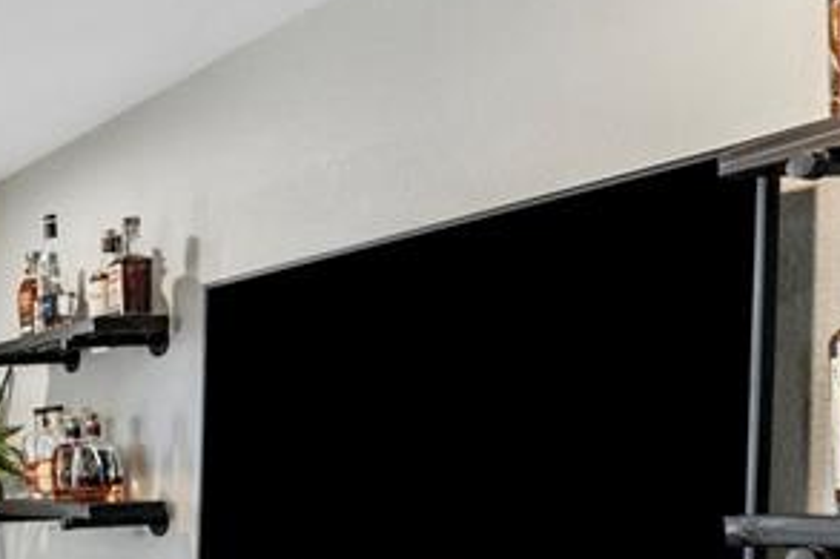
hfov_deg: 25.0
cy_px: 482
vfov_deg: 26.7
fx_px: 1143
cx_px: -545
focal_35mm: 49
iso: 640
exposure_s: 1/25
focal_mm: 14
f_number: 8
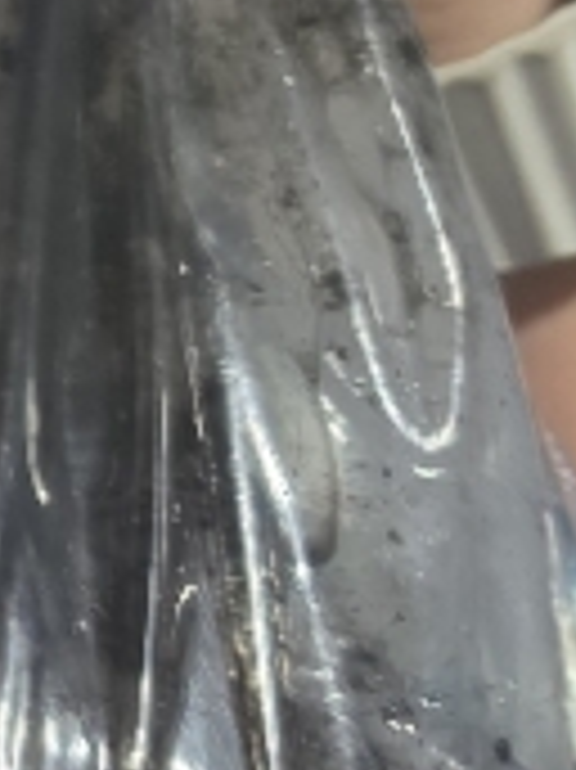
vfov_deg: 11.4
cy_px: 0
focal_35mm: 172
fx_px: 3821
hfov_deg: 7.6
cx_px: -1107
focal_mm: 6.5
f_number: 1.4
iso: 320
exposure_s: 1/120
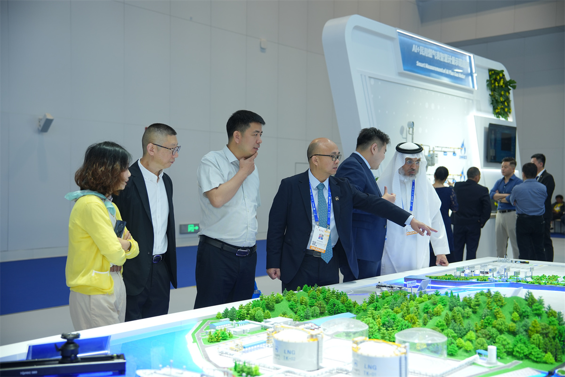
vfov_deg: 30.5
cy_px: 188
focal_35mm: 44
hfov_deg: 44.5
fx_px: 691
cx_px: 282
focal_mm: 44
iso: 320
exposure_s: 1/160
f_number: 2.8
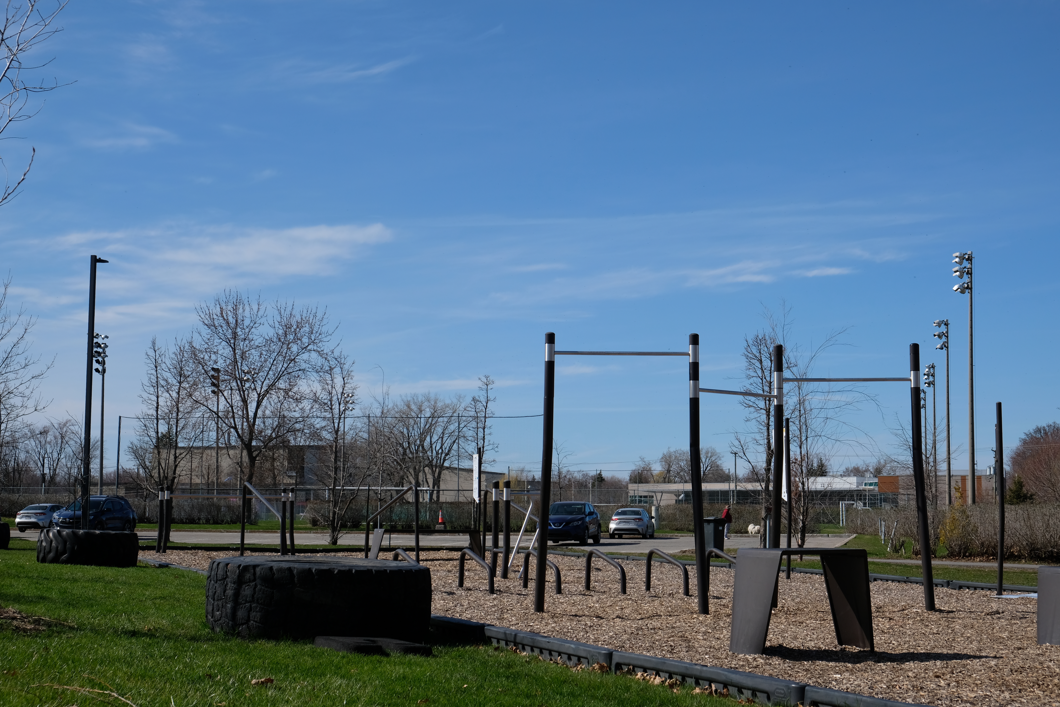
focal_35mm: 54
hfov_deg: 36.9
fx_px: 1590
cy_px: 354
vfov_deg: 25.1
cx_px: 530
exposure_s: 1/600
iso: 200
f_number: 8
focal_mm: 35.8
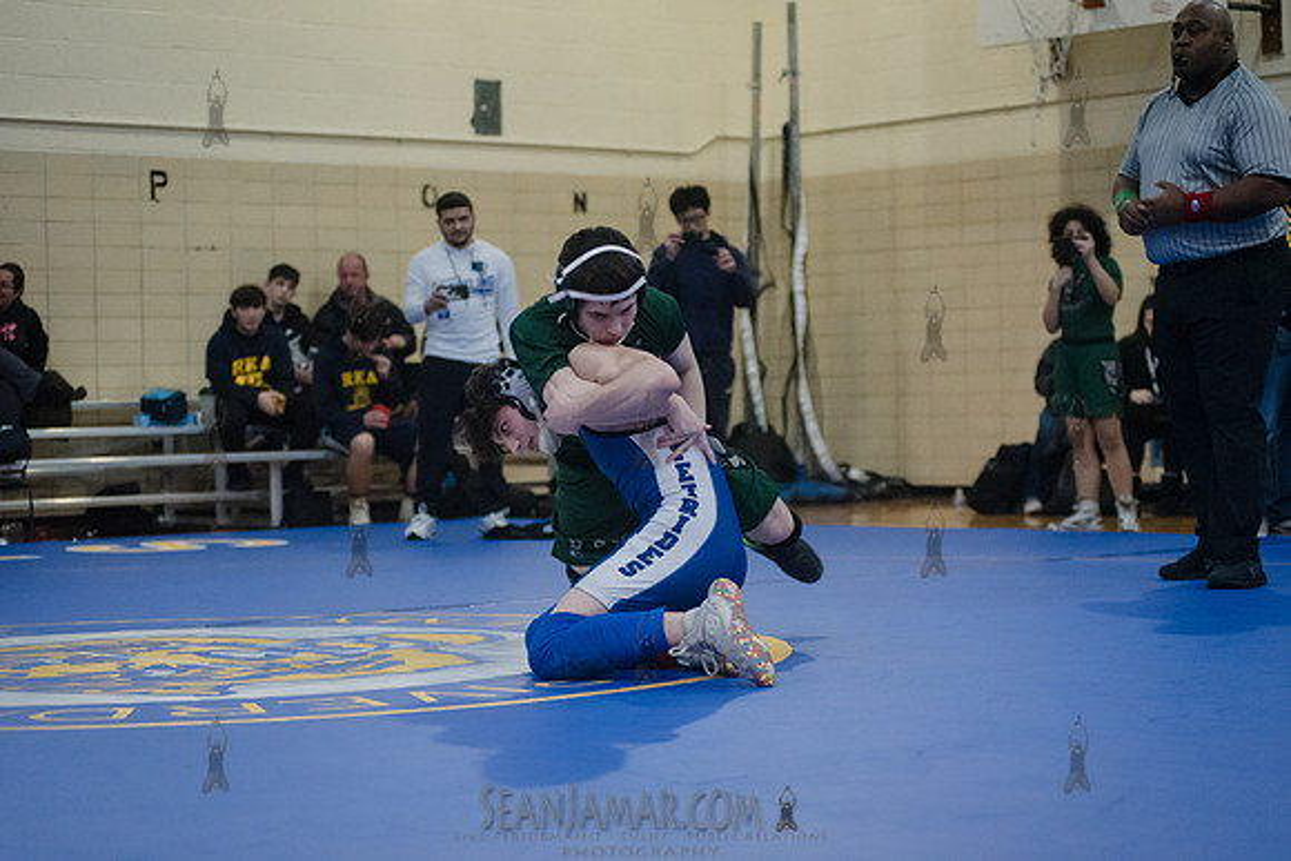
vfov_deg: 17.1
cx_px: 646
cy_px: 430
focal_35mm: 80
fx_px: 2869
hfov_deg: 25.4
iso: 8000
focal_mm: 80
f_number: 3.2
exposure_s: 1/400
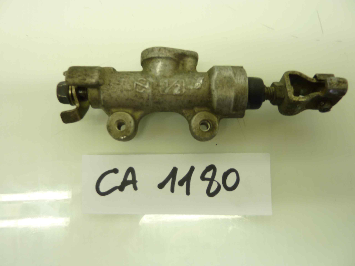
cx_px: 178
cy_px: 133
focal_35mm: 25
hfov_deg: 69.4
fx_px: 256
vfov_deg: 54.9
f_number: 3.3
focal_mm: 4.1
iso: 80
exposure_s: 1/25
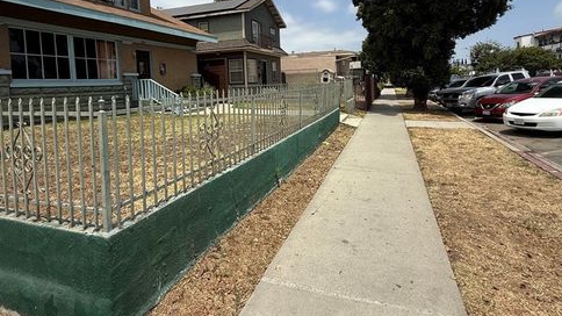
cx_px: 281
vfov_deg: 52.1
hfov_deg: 83.9
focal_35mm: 21
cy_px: 95
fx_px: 313
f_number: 2.2
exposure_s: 1/2976
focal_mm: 2.22
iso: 50
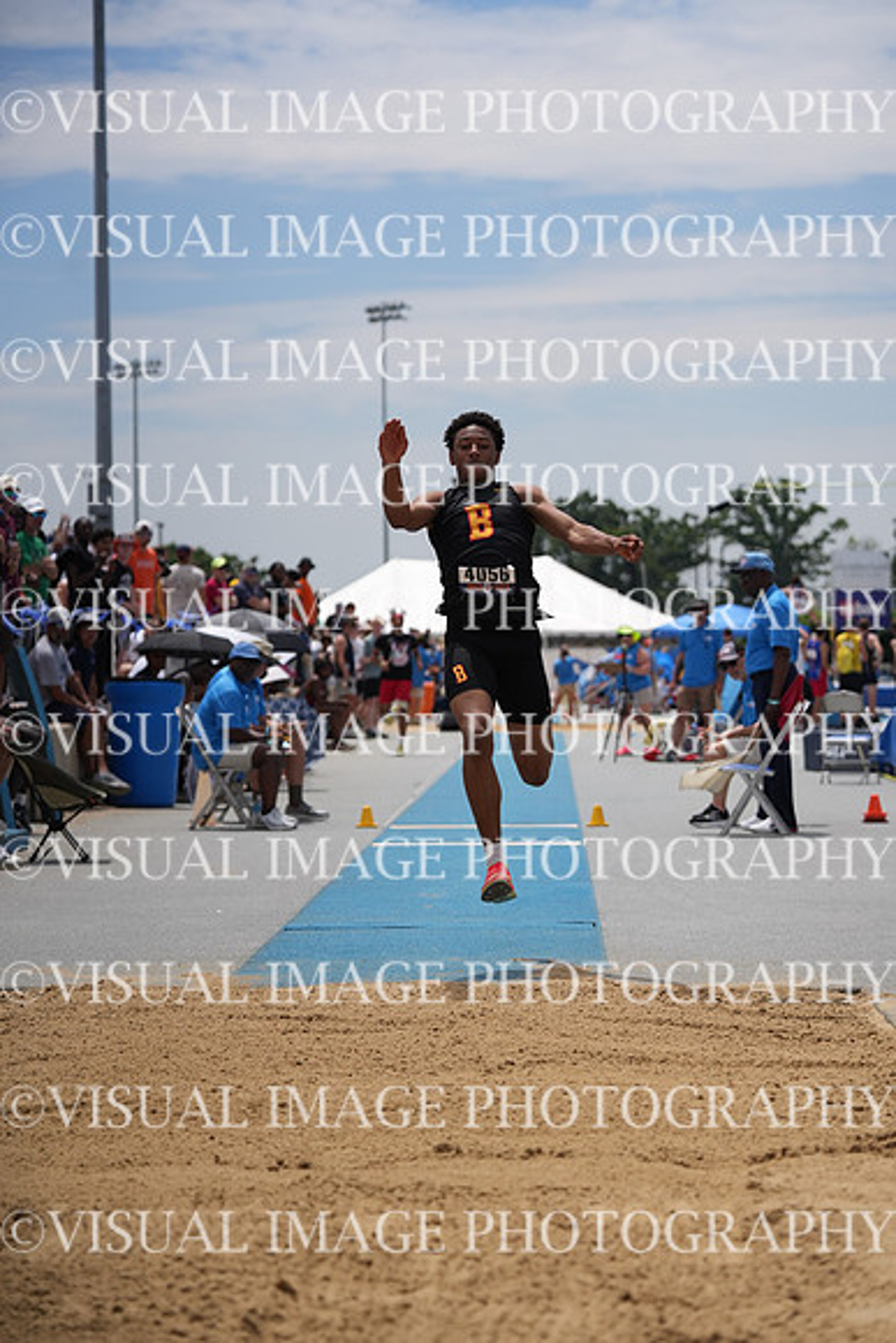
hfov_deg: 14.1
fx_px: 3619
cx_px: 448
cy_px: 672
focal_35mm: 97
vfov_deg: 21.0
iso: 320
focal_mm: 97
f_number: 4
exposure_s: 1/8000
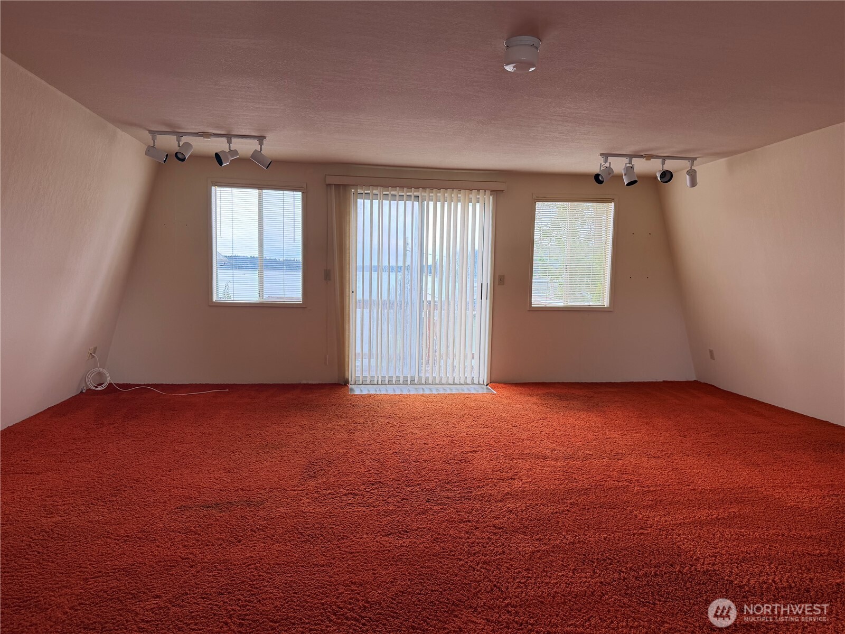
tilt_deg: -4.6
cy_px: 317
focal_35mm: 24
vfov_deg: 56.8
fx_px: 586
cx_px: 422
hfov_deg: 71.6
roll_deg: -1.0
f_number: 1.78
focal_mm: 6.76
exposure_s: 1/184
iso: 100
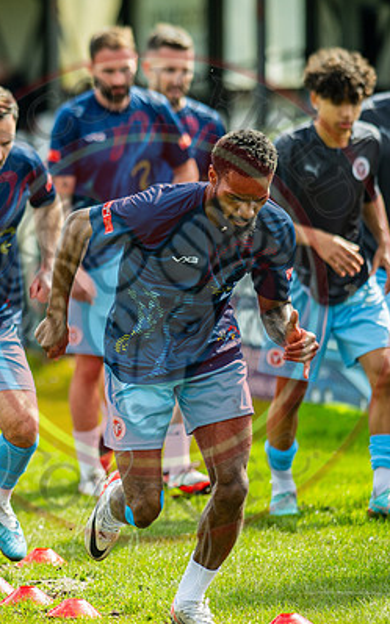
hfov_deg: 3.8
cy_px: 322
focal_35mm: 349
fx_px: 5942
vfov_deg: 6.0
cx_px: 109
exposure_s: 1/1600
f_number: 1.8
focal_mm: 135
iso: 100
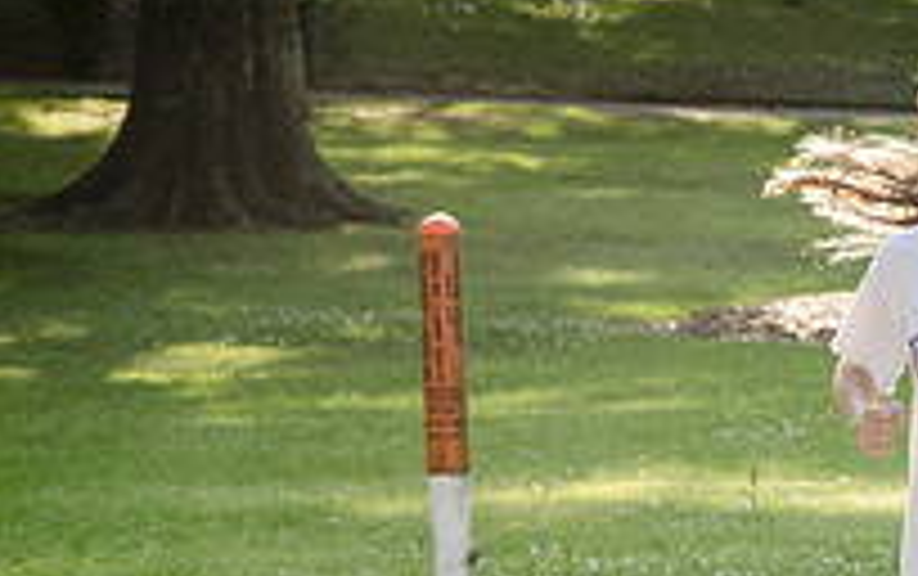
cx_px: 1296
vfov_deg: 4.0
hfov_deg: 6.4
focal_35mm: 325
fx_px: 8140
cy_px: 522
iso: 800
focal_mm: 75
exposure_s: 1/1600
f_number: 5.3
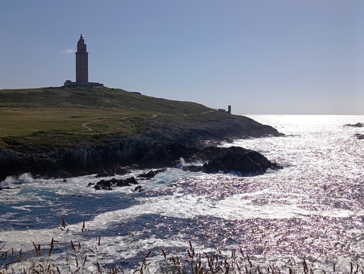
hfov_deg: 41.2
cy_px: 137
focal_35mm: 46
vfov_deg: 31.6
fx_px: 484
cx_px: 182
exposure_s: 1/3185
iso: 54
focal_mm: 6.11
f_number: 1.65
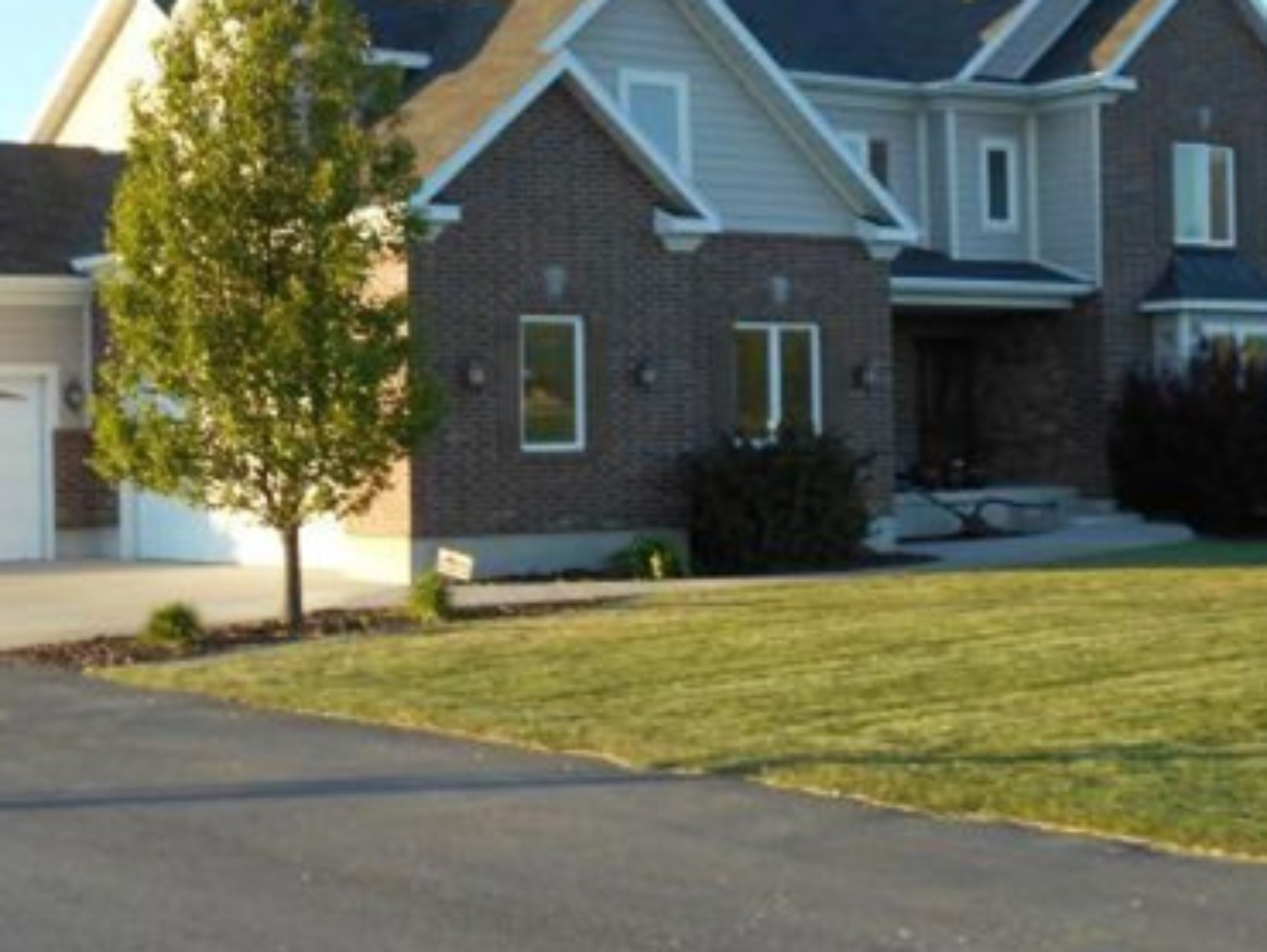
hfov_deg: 30.0
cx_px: 411
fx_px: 2344
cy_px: 370
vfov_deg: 22.9
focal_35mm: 64
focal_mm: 6.7
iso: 80
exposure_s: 1/160
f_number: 3.9
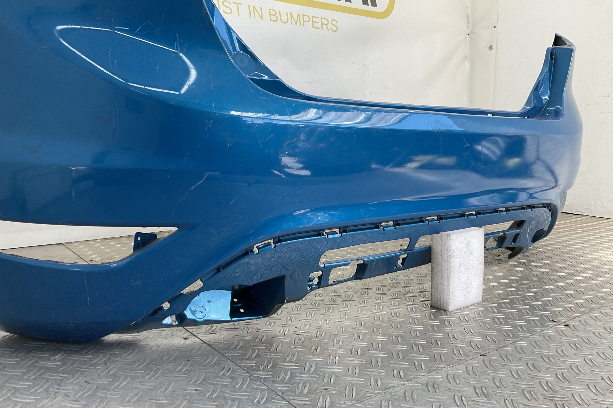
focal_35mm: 31
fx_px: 528
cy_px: 210
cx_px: 311
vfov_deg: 42.3
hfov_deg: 60.3
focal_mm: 3
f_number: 1.8
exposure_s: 1/102
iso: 16
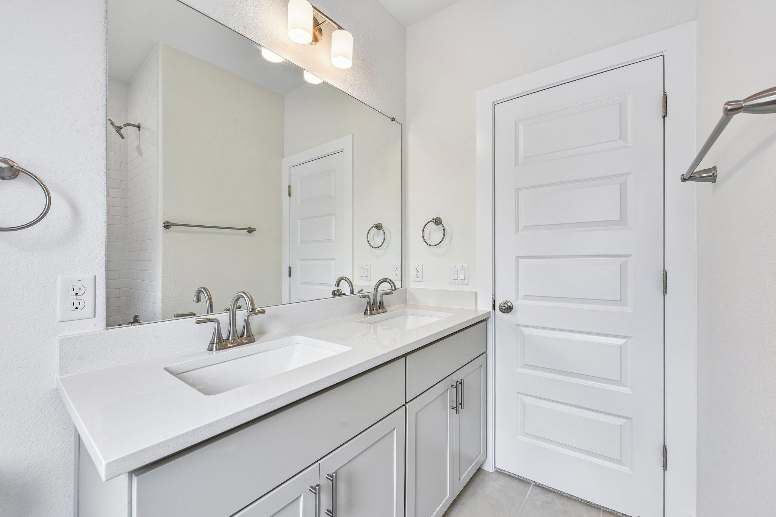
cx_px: 388
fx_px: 302
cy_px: 258
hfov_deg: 104.3
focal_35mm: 14
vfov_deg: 81.2
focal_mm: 14
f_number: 8
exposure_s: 1/25
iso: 100
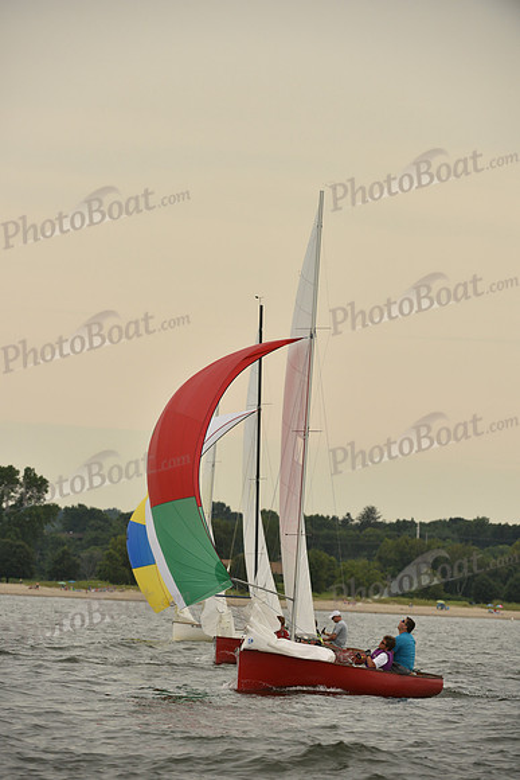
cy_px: 390
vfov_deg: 9.4
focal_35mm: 220
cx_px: 260
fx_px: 4763
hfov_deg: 6.2
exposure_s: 1/1250
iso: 320
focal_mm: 220
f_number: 5.6
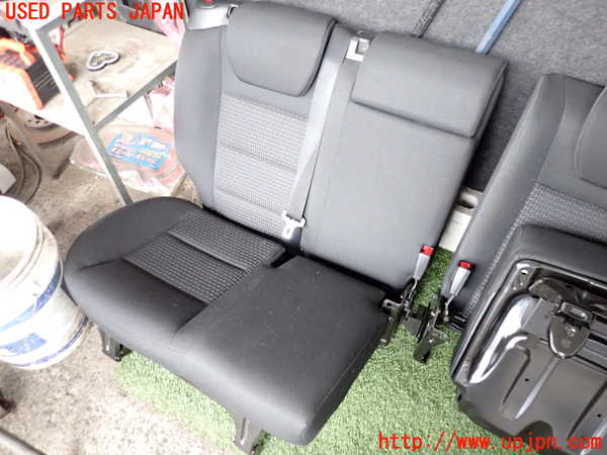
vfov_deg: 54.9
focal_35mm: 25
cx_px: 304
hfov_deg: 69.4
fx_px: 438
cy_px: 228
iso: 640
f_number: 2
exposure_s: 1/30
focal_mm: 4.5
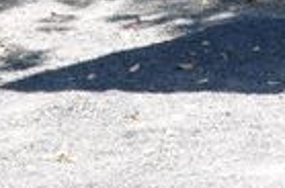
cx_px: 601
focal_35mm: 265
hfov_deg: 7.4
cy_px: -443
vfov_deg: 4.8
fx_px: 2093
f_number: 9
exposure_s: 1/100
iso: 200
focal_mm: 24
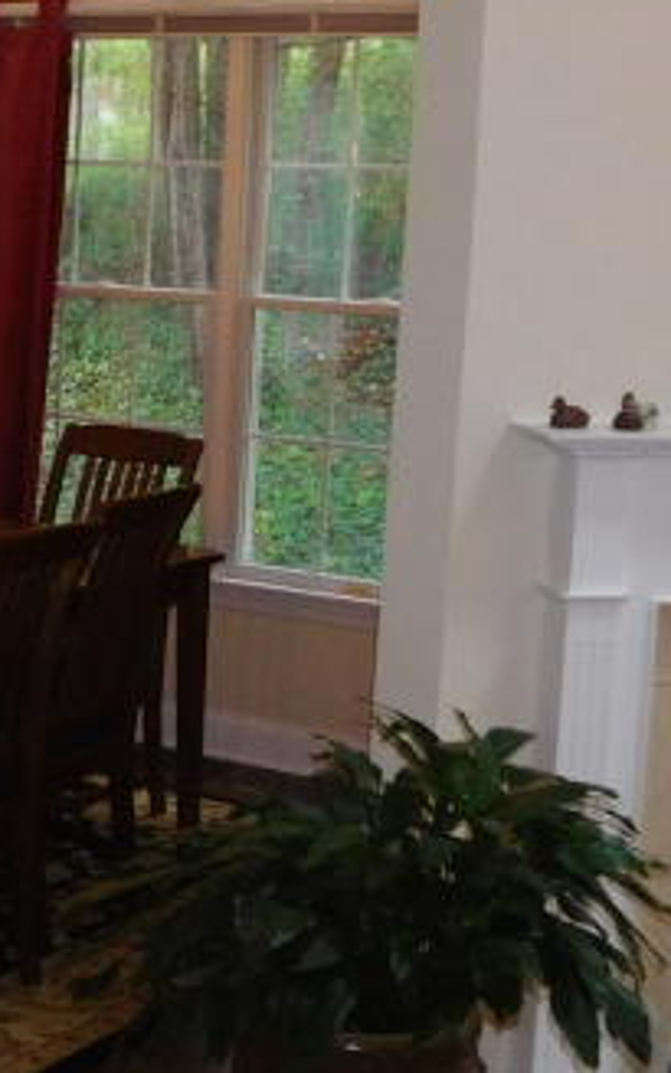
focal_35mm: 76
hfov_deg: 16.0
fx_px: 2224
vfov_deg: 27.1
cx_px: -268
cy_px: 455
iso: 200
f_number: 3
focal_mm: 4
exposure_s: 1/30
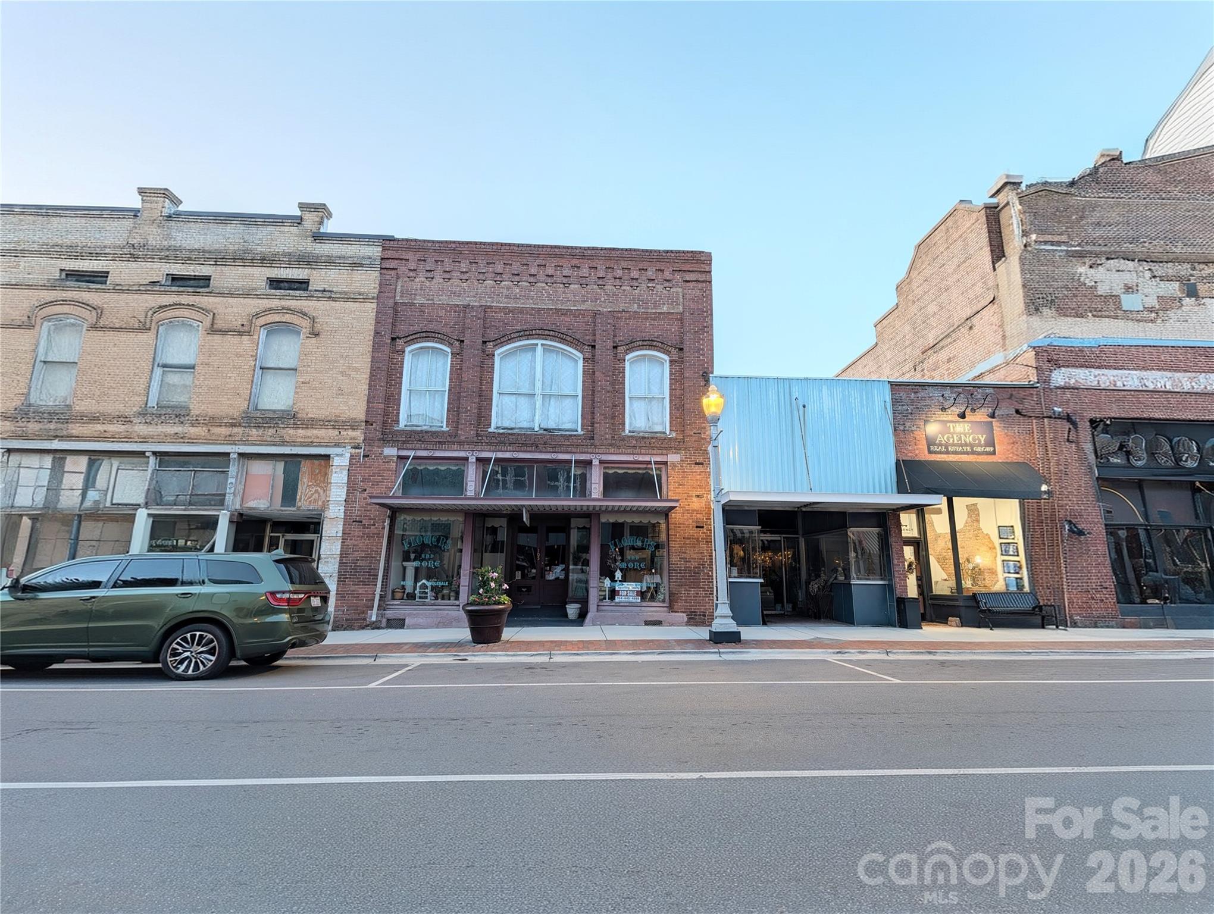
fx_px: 843
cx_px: 607
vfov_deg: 56.9
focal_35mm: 24
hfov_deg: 71.5
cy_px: 457
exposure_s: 1/88.8
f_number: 1.68
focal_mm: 6.9
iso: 21
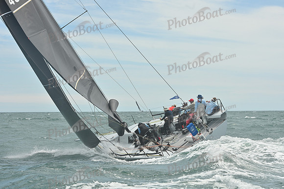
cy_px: 94
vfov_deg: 14.4
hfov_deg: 21.5
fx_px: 750
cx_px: 142
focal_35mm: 95
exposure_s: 1/1250
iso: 250
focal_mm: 95
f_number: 9
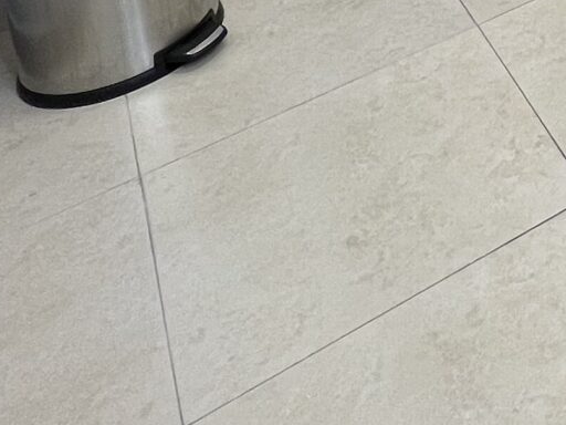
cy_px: -540
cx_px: 946
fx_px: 1063
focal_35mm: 65
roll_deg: +2.1
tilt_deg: -10.7
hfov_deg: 22.0
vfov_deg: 15.3
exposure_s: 1/120
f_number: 1.8
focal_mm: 1.57
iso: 80
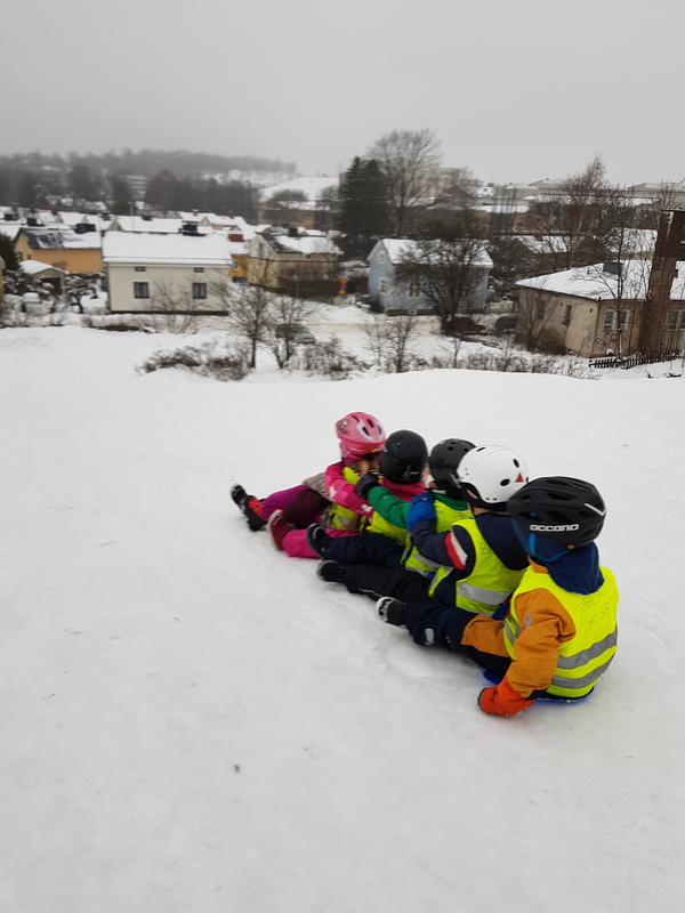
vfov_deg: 67.3
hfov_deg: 53.1
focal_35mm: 26
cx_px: 342
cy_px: 456
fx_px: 686
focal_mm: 4.2
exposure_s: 1/153
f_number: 1.7
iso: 40
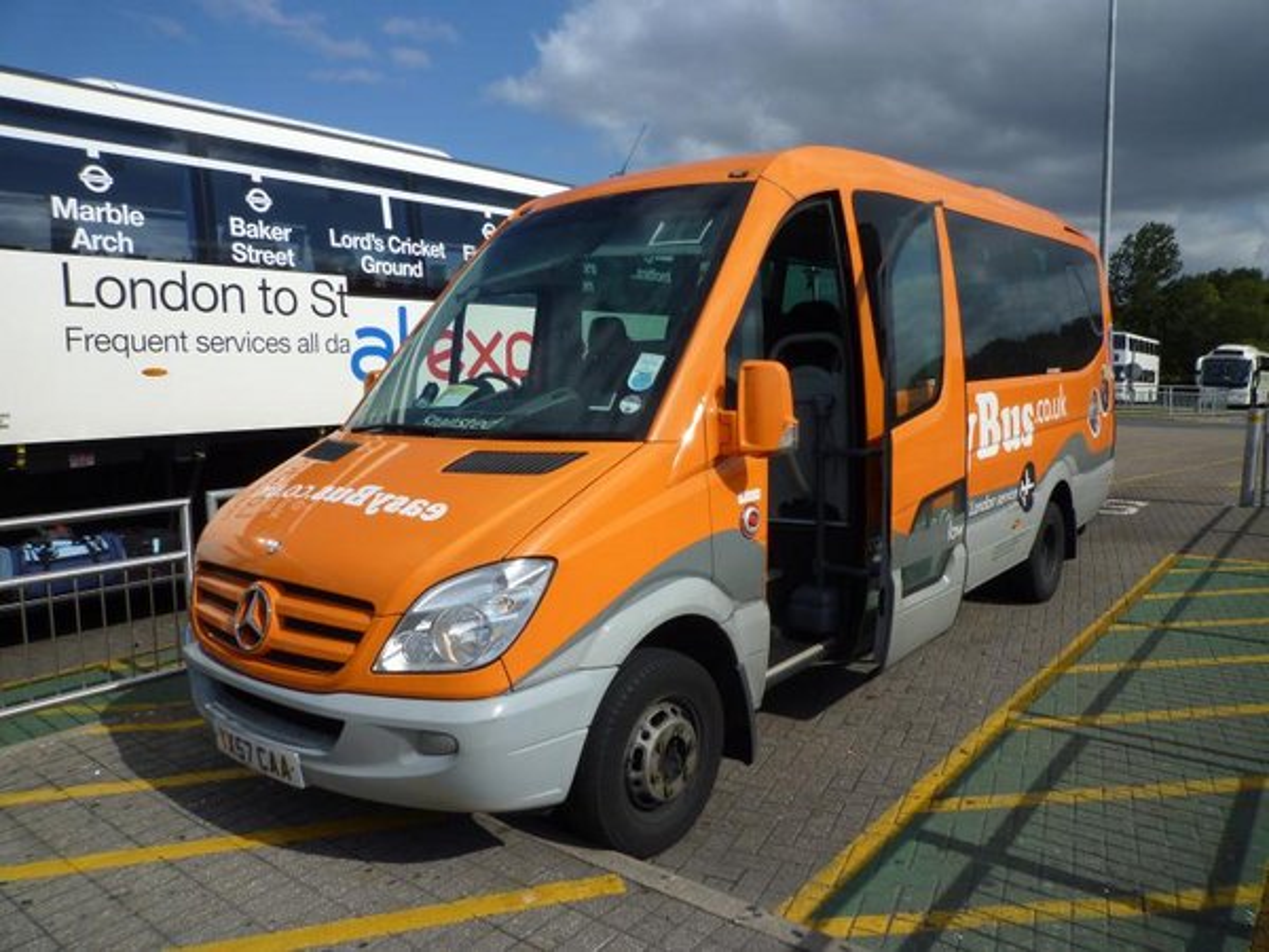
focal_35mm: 25
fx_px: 916
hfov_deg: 69.4
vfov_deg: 54.9
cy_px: 476
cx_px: 634
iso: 80
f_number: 5
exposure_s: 1/800
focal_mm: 4.4
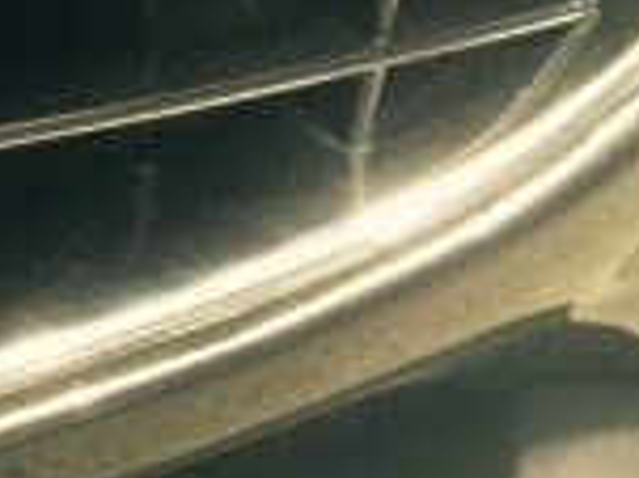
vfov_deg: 12.6
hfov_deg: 15.0
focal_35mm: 115
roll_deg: +2.6
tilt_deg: -17.6
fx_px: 2121
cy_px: -47
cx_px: -499
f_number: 2.2
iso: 40
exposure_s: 1/120
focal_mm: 4.15
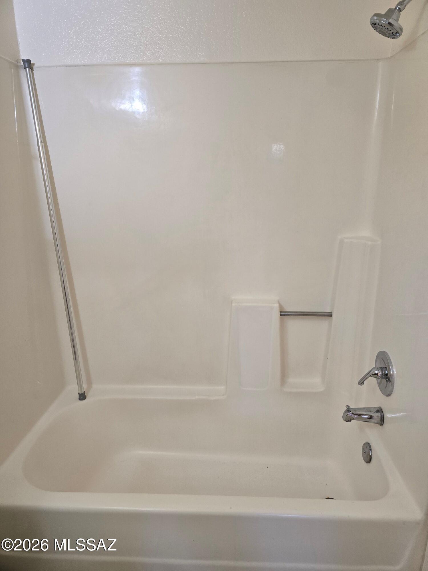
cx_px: 214
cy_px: 286
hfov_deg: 58.9
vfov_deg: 73.9
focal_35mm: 23
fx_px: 379
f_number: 1.7
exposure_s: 1/120
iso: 200
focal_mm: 6.3
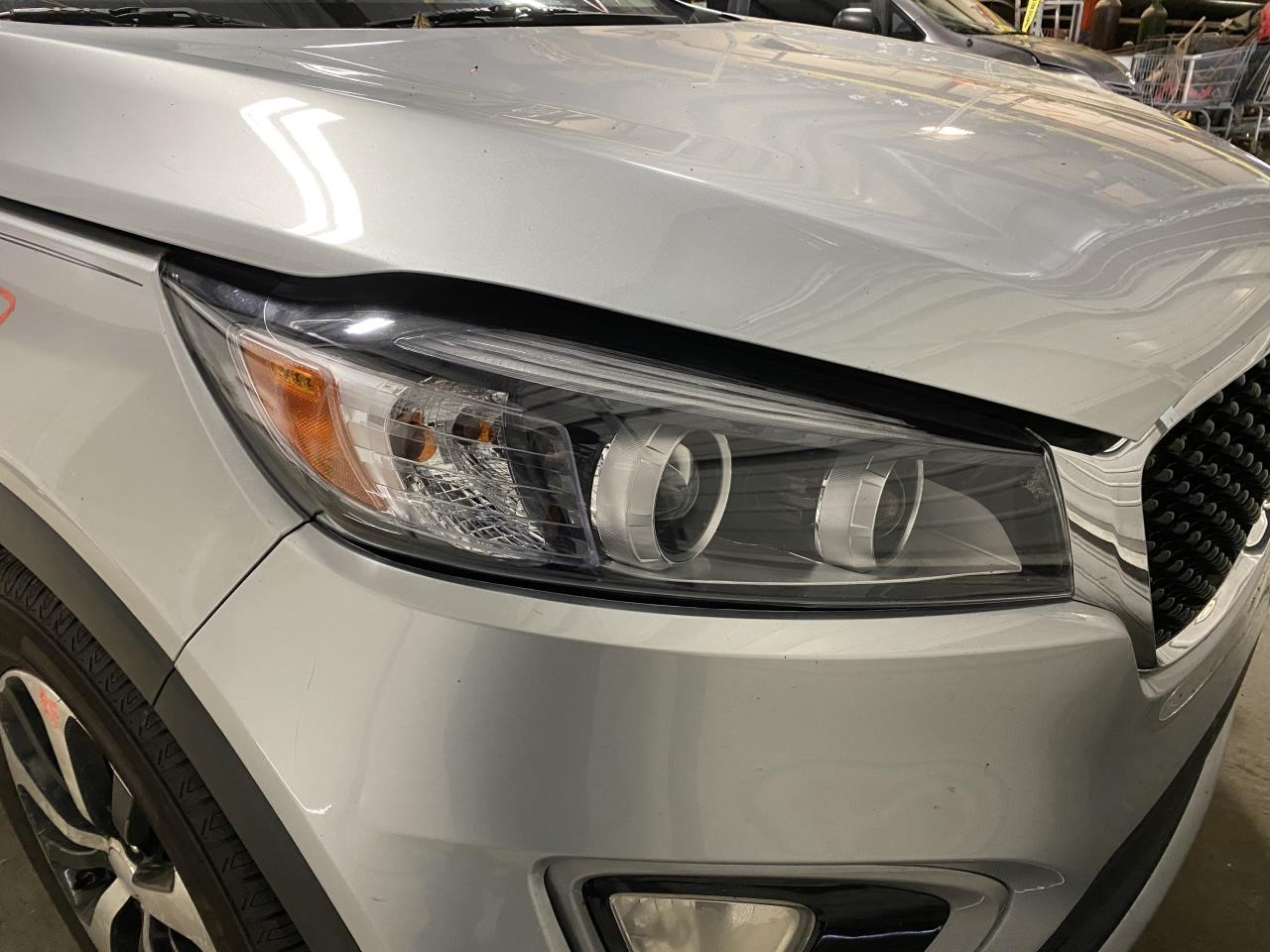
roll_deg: +3.4
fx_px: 954
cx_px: 635
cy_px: 476
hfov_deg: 67.3
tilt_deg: -24.2
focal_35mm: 26
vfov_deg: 53.1
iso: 320
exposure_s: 1/60
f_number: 1.8
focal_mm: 4.25
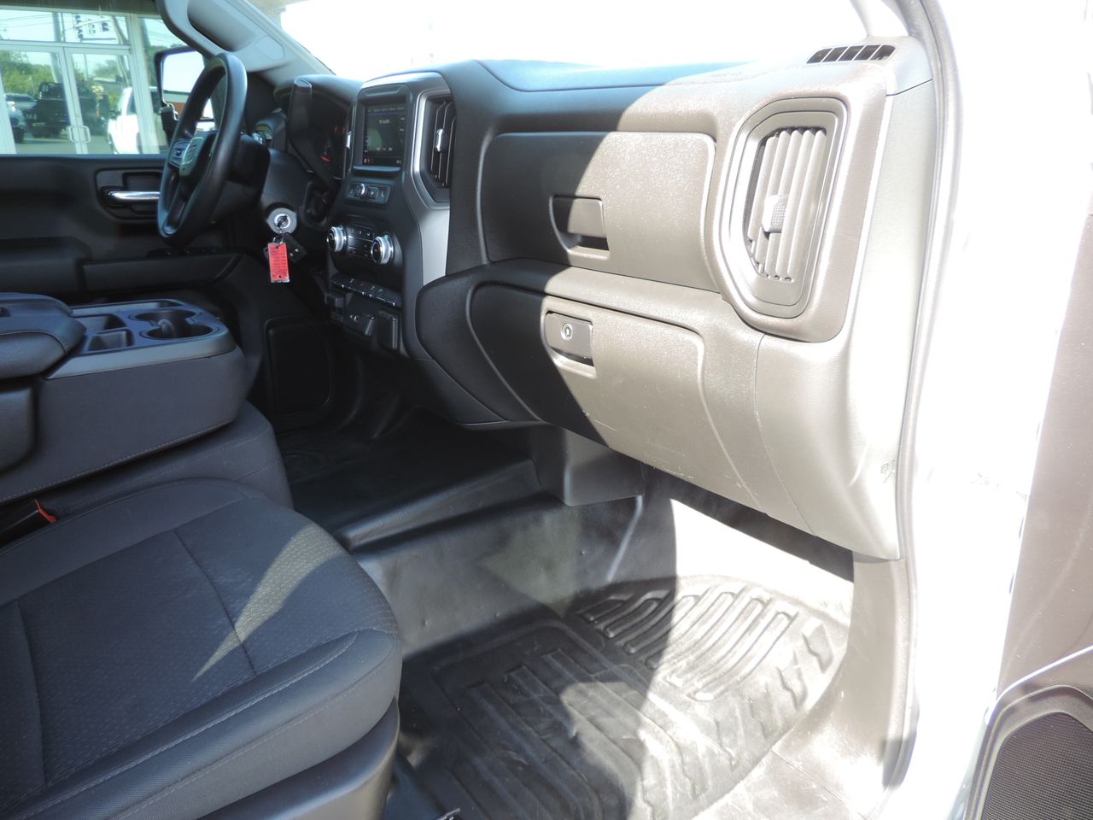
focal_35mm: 24
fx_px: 758
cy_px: 410
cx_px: 546
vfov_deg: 56.8
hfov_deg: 71.6
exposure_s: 1/50
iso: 80
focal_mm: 4.3
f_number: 3
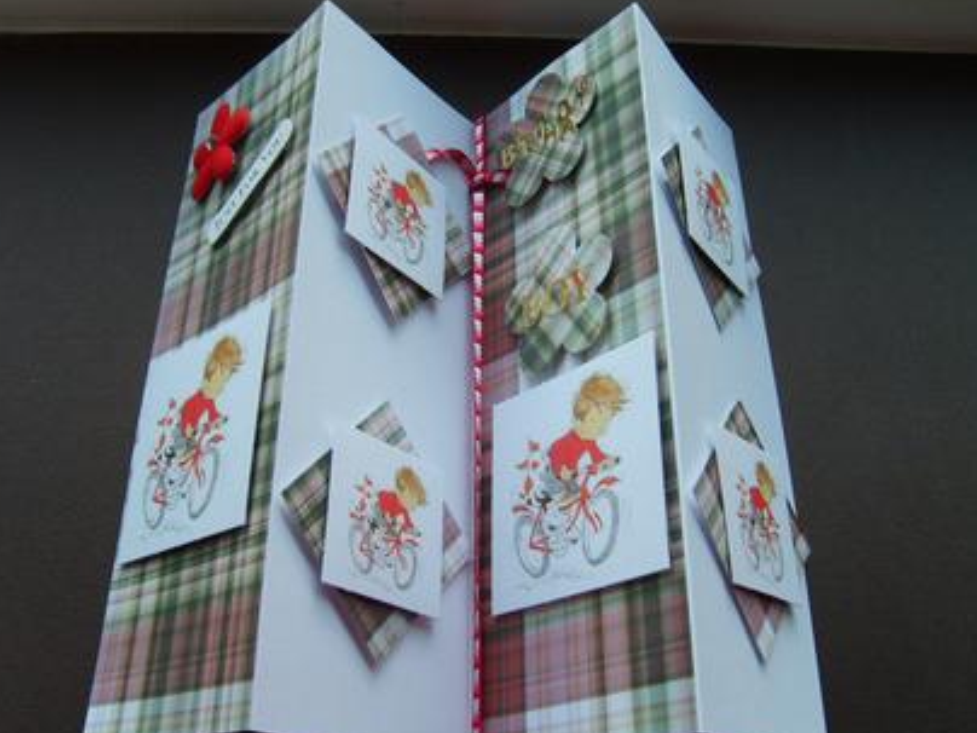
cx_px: 467
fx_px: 1101
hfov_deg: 47.8
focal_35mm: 39
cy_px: 385
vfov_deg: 36.8
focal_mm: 5.8
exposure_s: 1/30
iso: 66
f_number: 2.8
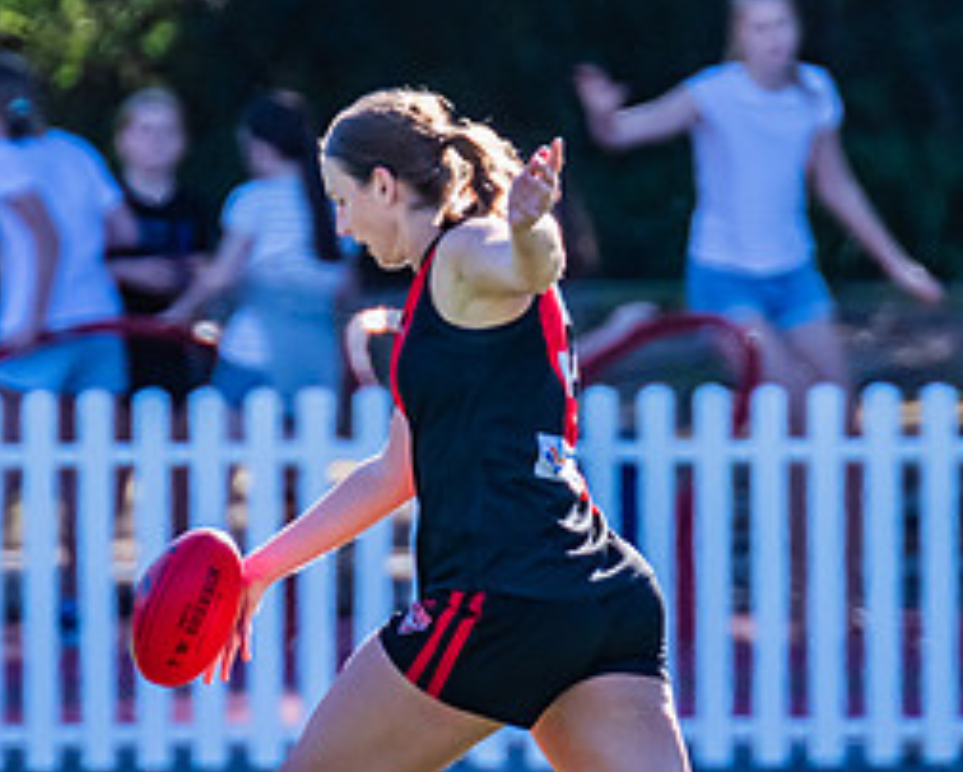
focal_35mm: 1890
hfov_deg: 1.0
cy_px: 484
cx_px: 555
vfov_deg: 0.8
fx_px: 53909
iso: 800
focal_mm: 600
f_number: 7.1
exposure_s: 1/1250
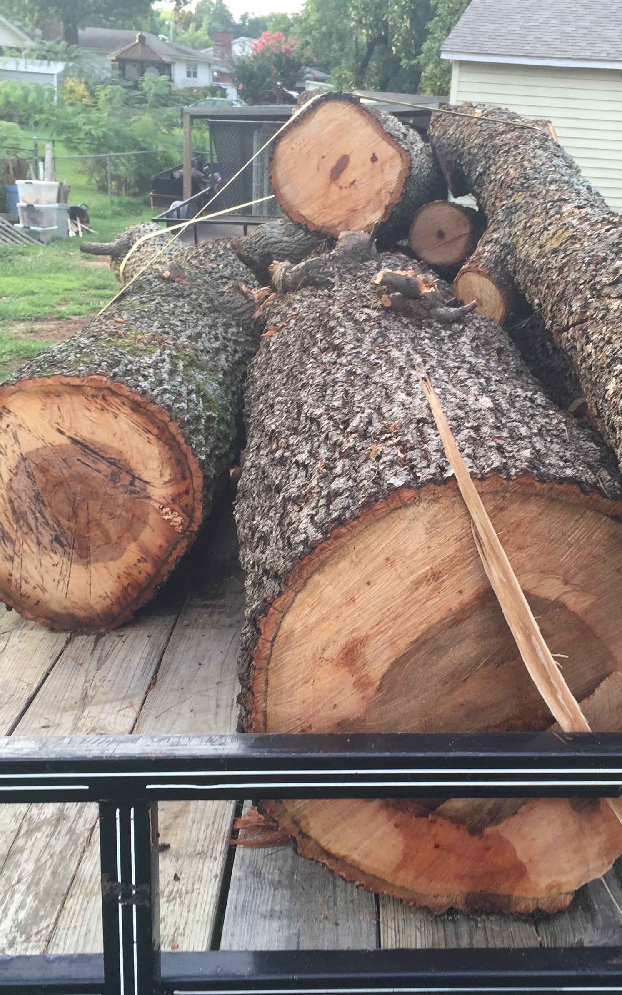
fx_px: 1139
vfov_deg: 47.2
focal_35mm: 42
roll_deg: -3.6
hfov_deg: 30.4
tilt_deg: -20.6
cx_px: 388
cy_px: 502
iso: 32
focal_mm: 4.15
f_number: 2.2
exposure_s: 1/60
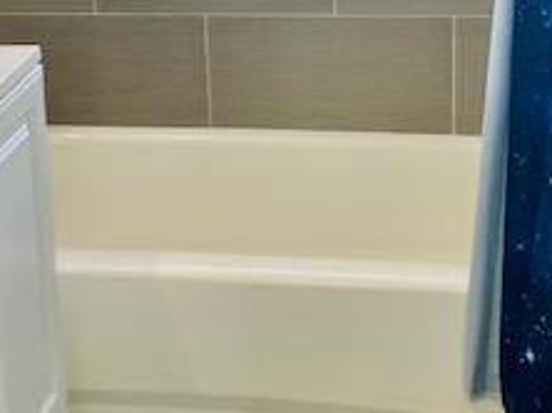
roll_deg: +2.7
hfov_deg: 26.0
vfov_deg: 18.9
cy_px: -25
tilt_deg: -13.8
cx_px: 231
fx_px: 1195
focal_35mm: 75
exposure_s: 1/120
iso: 100
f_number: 1.8
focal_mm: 4.25
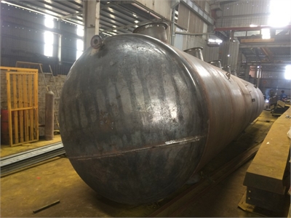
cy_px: 109
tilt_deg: -5.3
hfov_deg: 61.7
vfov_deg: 48.2
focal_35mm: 29
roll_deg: -3.3
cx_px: 146
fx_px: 244
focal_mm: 4.15
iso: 100
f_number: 2.2
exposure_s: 1/33
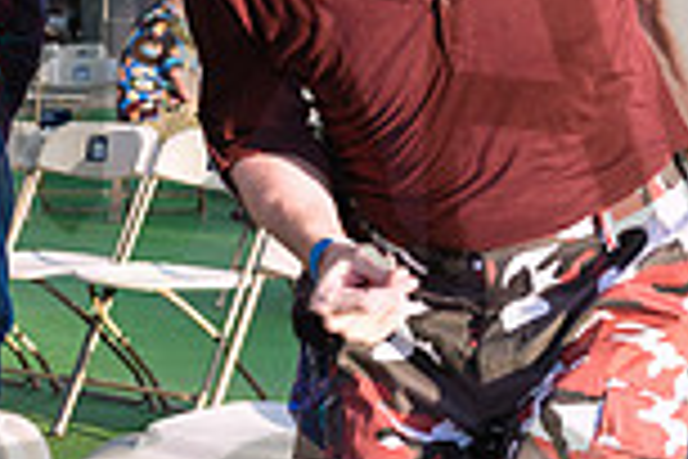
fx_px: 2312
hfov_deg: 16.5
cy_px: 61
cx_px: -54
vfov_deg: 11.3
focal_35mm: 121
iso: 200
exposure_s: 1/400
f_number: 4.5
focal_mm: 32
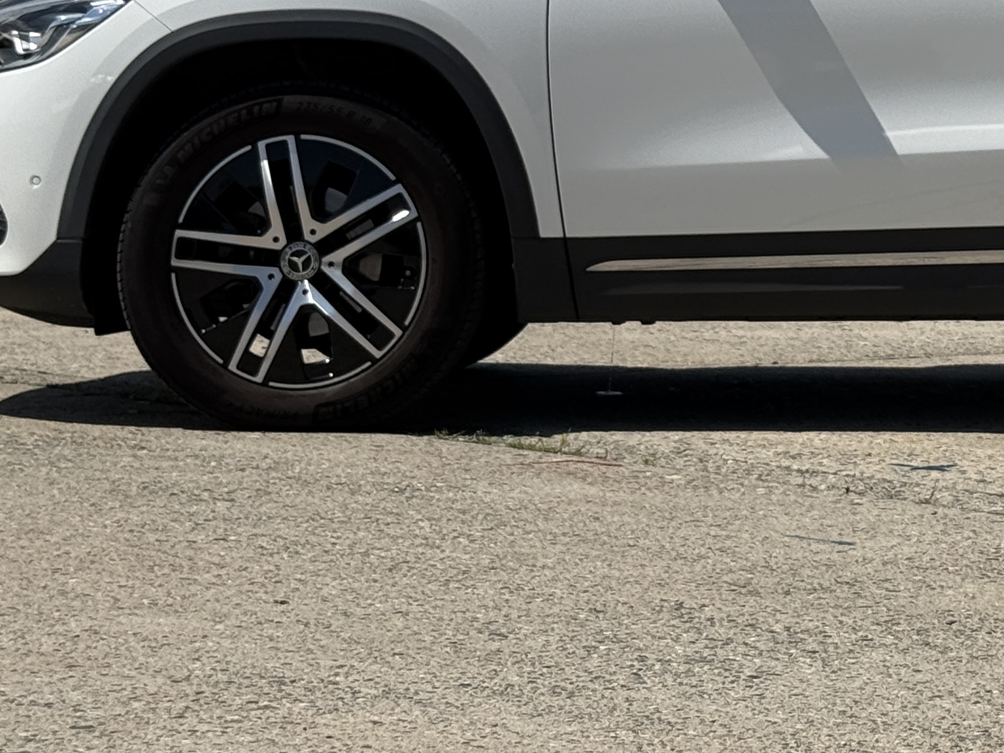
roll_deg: -2.3
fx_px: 3654
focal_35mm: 126
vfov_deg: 11.6
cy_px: -48
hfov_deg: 15.4
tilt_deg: +2.7
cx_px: 962
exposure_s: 1/9901
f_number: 1.78
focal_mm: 6.76
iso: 64
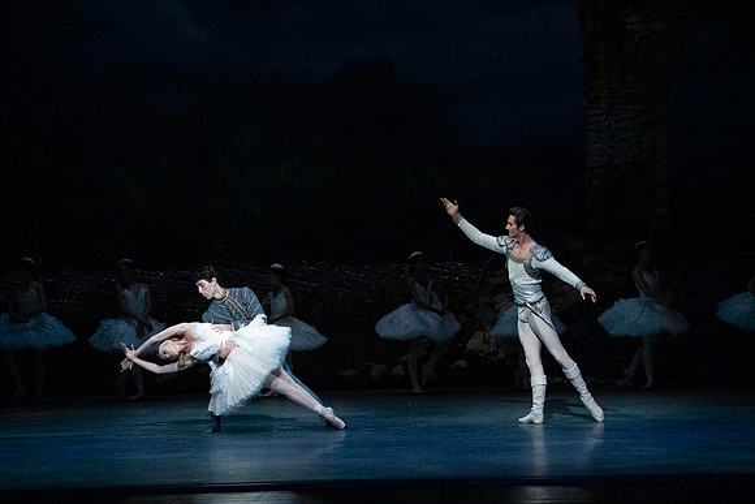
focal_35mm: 147
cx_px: 378
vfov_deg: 9.3
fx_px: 3083
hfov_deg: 14.0
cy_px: 252
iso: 25600
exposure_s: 1/400
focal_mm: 147
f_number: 5
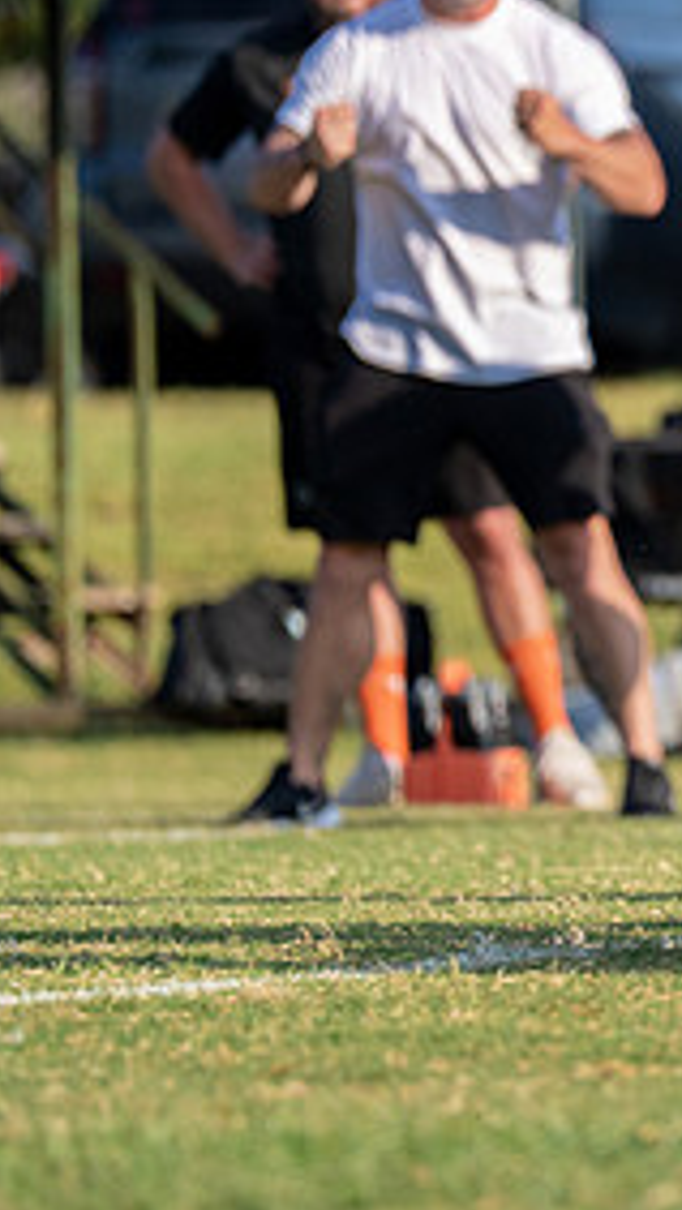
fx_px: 20025
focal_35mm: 624
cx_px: 1172
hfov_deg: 1.9
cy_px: 370
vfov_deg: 3.5
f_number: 2.8
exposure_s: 1/5000
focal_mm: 200
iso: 320
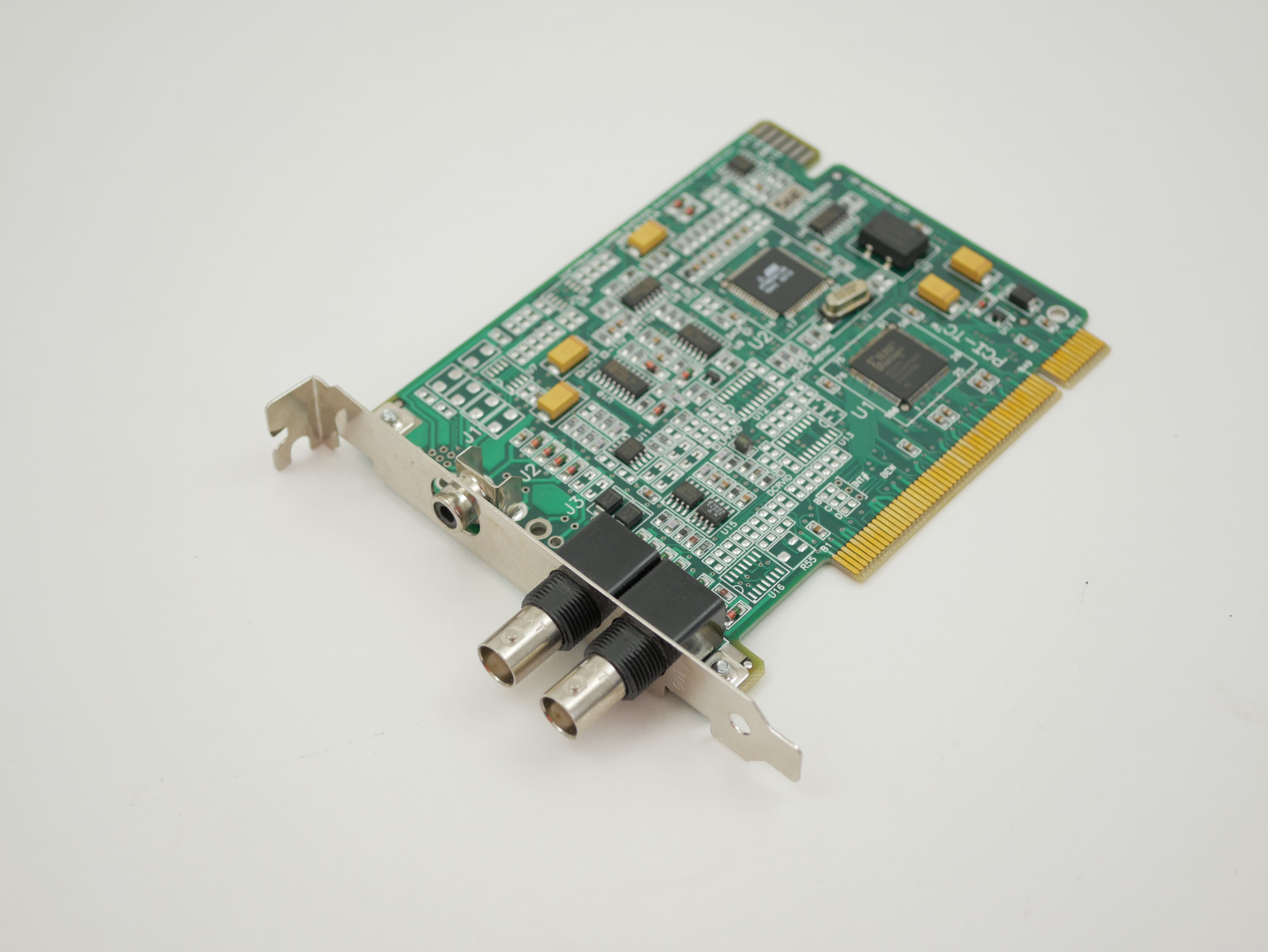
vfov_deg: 24.4
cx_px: 634
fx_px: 2199
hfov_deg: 32.2
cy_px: 476
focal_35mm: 60
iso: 200
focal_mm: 30
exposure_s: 1/125
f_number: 3.5
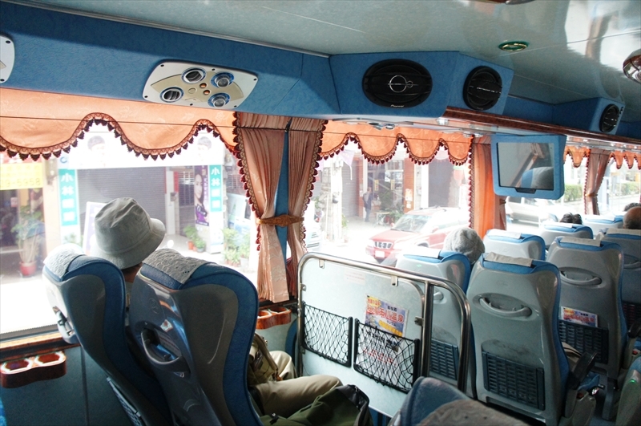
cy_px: 213
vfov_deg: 47.8
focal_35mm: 27
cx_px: 320
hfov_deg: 67.5
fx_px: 480
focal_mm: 18
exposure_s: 1/80
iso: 1600
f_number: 3.5
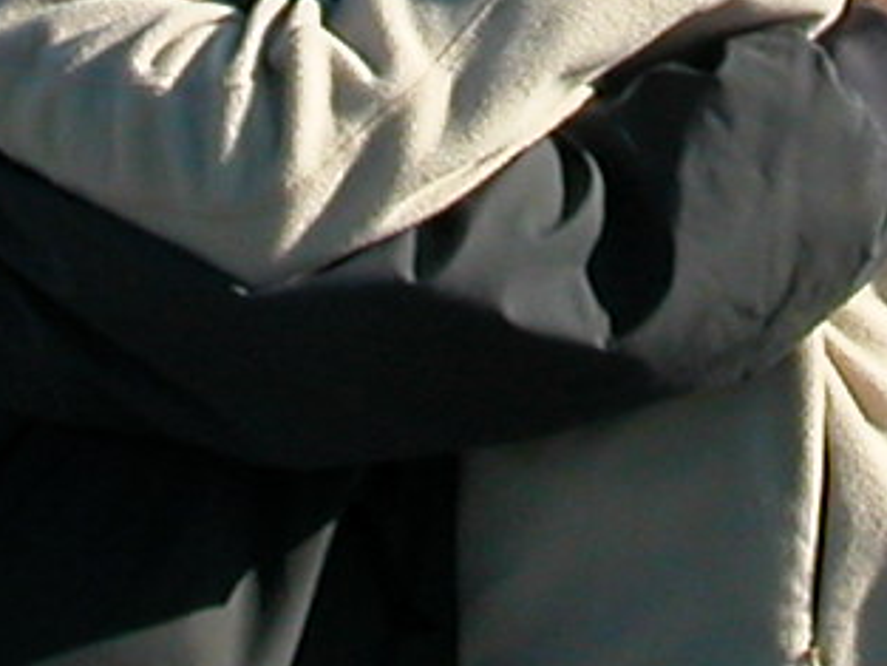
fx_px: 4845
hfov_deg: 10.5
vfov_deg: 7.5
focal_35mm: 189
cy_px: -672
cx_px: 485
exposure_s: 1/651
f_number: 4.5
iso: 100
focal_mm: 5.6
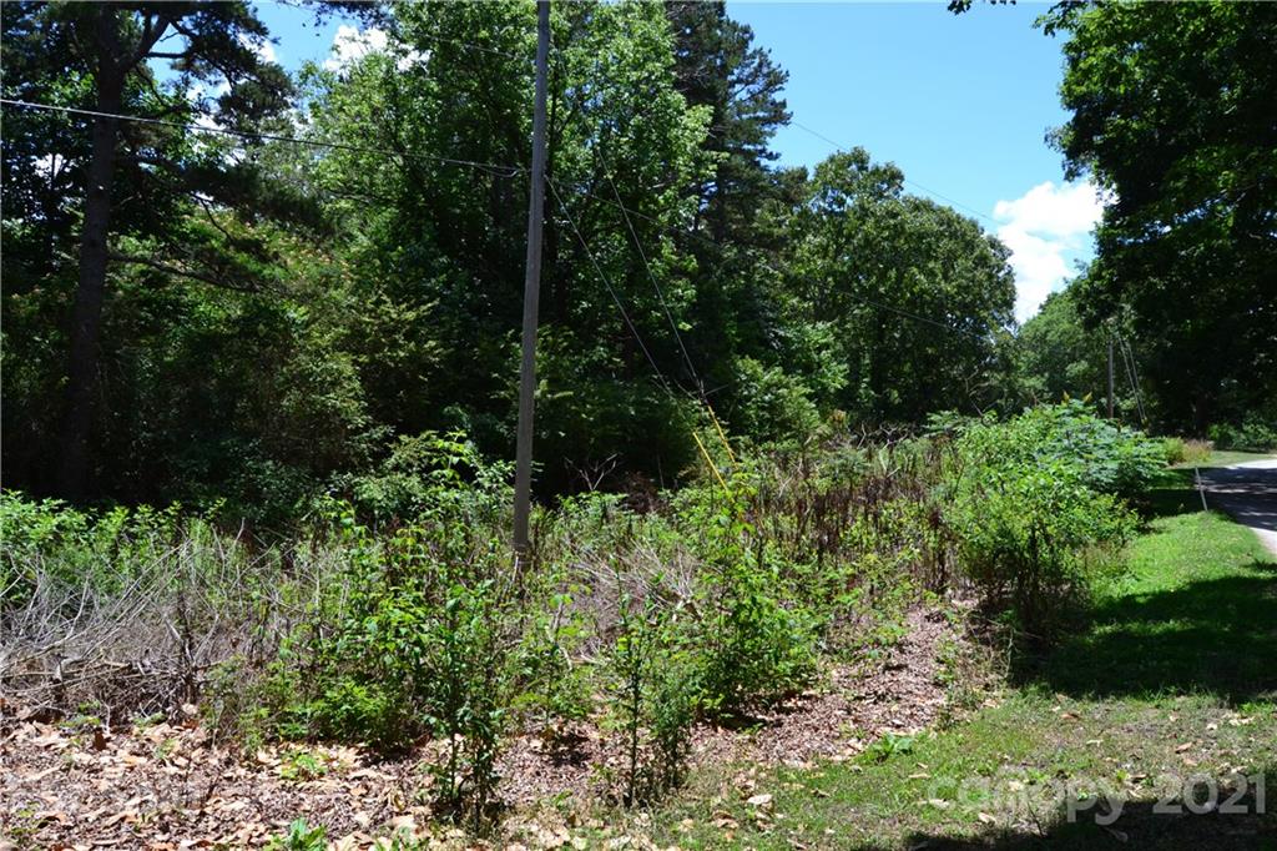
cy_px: 426
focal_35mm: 27
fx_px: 957
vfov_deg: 47.9
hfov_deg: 67.4
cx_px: 638
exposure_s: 1/320
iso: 400
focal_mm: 18
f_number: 10
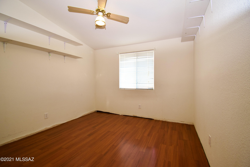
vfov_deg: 77.3
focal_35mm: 15
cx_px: 125
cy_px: 84
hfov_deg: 100.4
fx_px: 104
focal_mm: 10
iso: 800
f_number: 5
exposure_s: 1/100
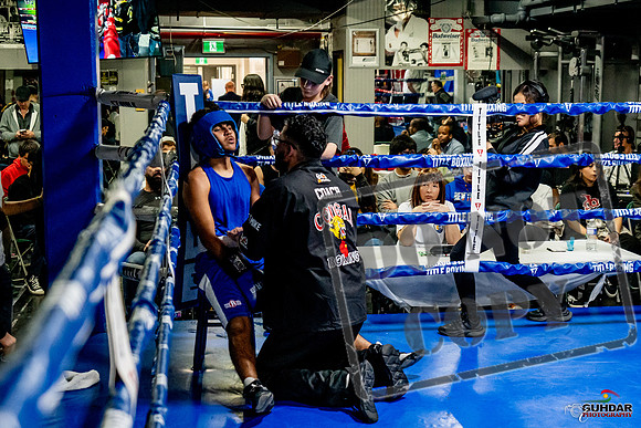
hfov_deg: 34.3
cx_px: 343
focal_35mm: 58
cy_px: 212
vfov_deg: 23.3
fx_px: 1039
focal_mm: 35
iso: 5000
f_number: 2.8
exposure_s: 1/800
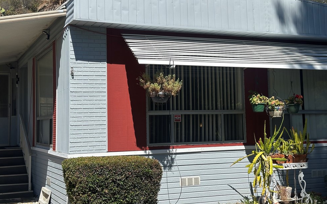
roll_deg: +1.1
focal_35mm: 53
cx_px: 162
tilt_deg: +5.3
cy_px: 83
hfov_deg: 38.2
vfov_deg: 24.4
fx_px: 472
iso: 64
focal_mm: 6.86
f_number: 1.78
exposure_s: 1/5882
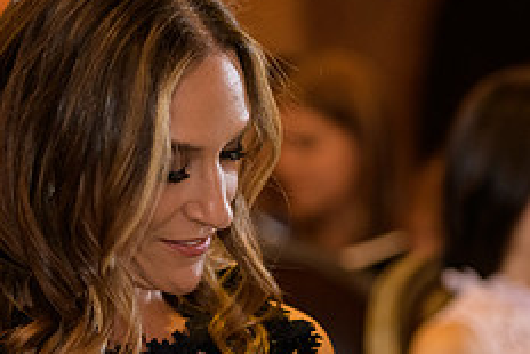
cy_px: 188
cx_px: 194
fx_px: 3874
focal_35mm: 263
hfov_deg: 7.8
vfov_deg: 5.2
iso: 1600
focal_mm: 105
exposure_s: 1/125
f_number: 3.2
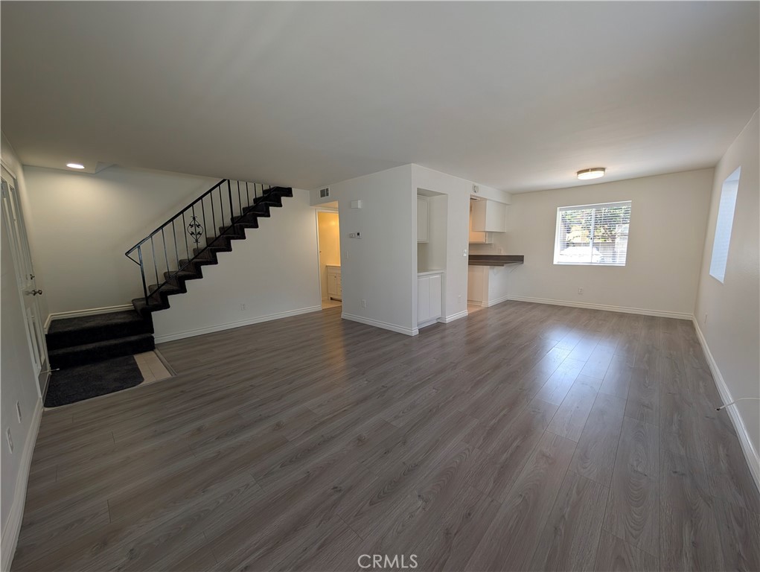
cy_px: 286
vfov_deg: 94.6
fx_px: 264
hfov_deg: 110.5
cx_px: 380
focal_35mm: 12
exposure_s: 1/155
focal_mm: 2.02
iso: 56
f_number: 1.7
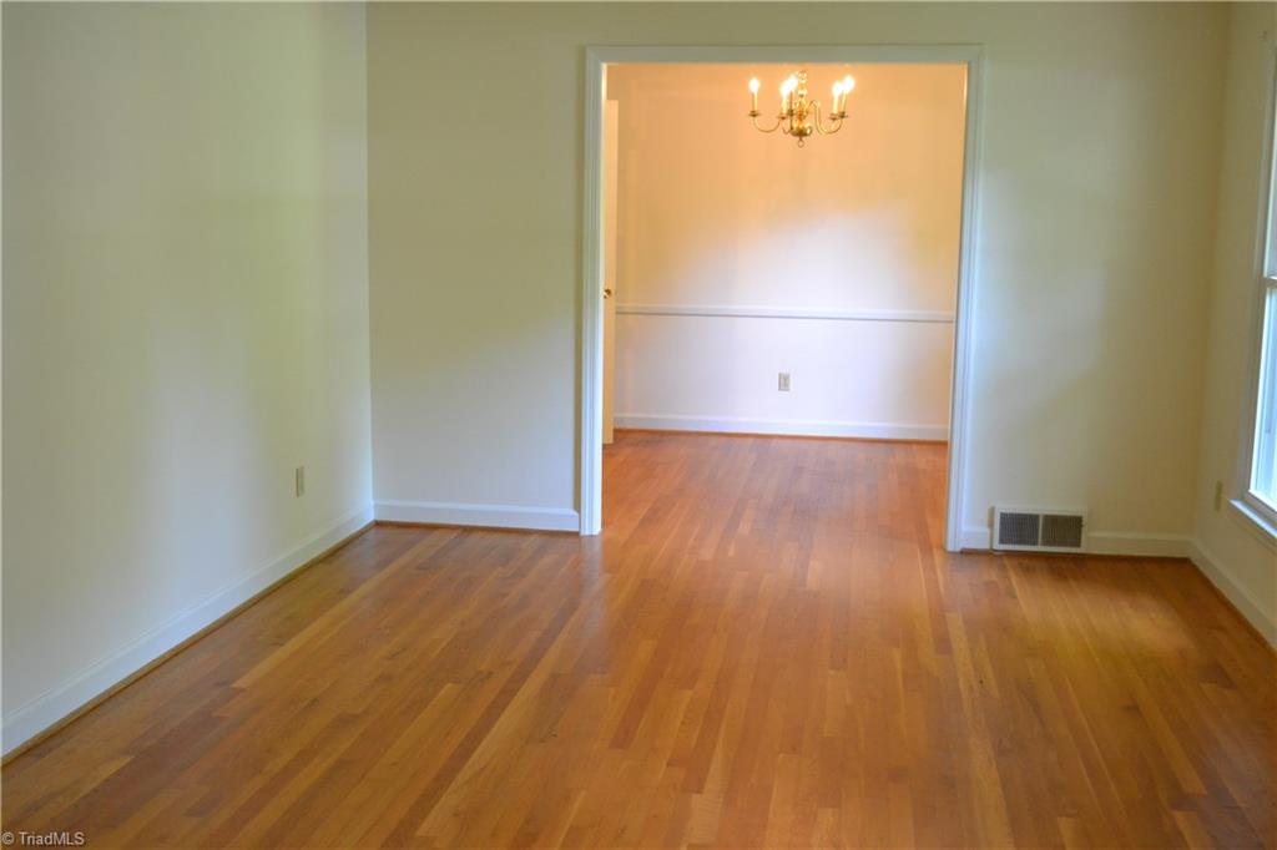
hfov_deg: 49.6
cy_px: 425
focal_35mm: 39
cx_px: 638
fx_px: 1383
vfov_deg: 34.2
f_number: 4
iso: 1800
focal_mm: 26
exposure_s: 1/60
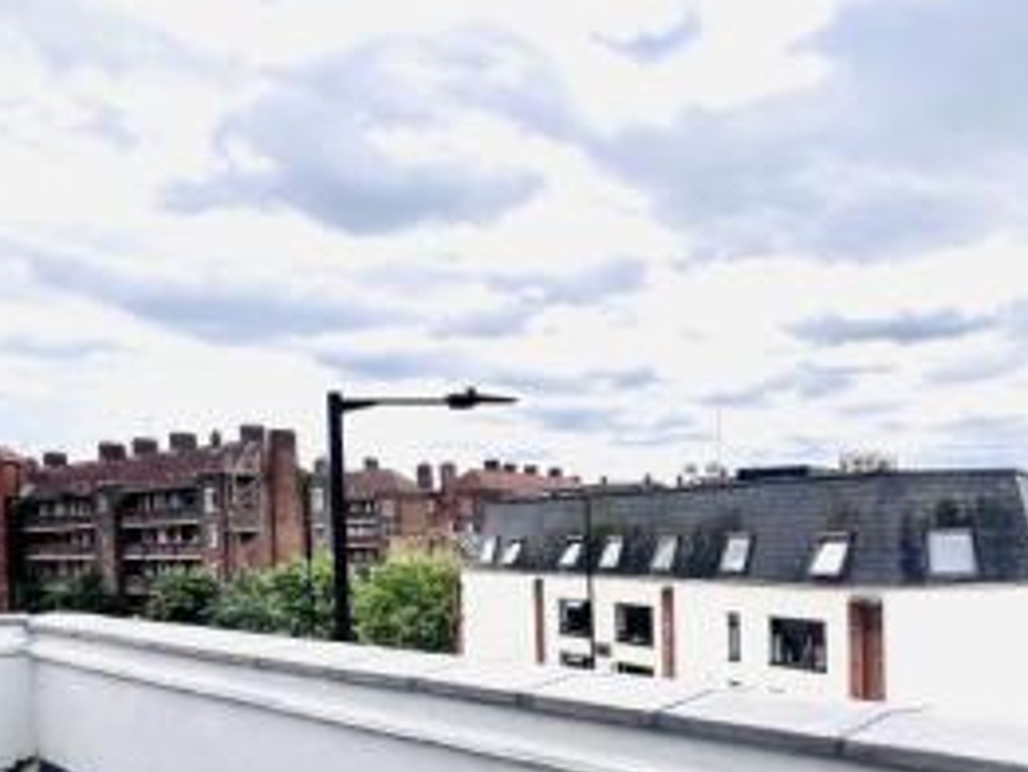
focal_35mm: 29
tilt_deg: -3.5
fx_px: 862
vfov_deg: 46.6
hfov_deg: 59.0
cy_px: 577
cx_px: 746
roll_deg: +1.5
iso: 32
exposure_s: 1/4065
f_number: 1.8
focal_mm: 1.57
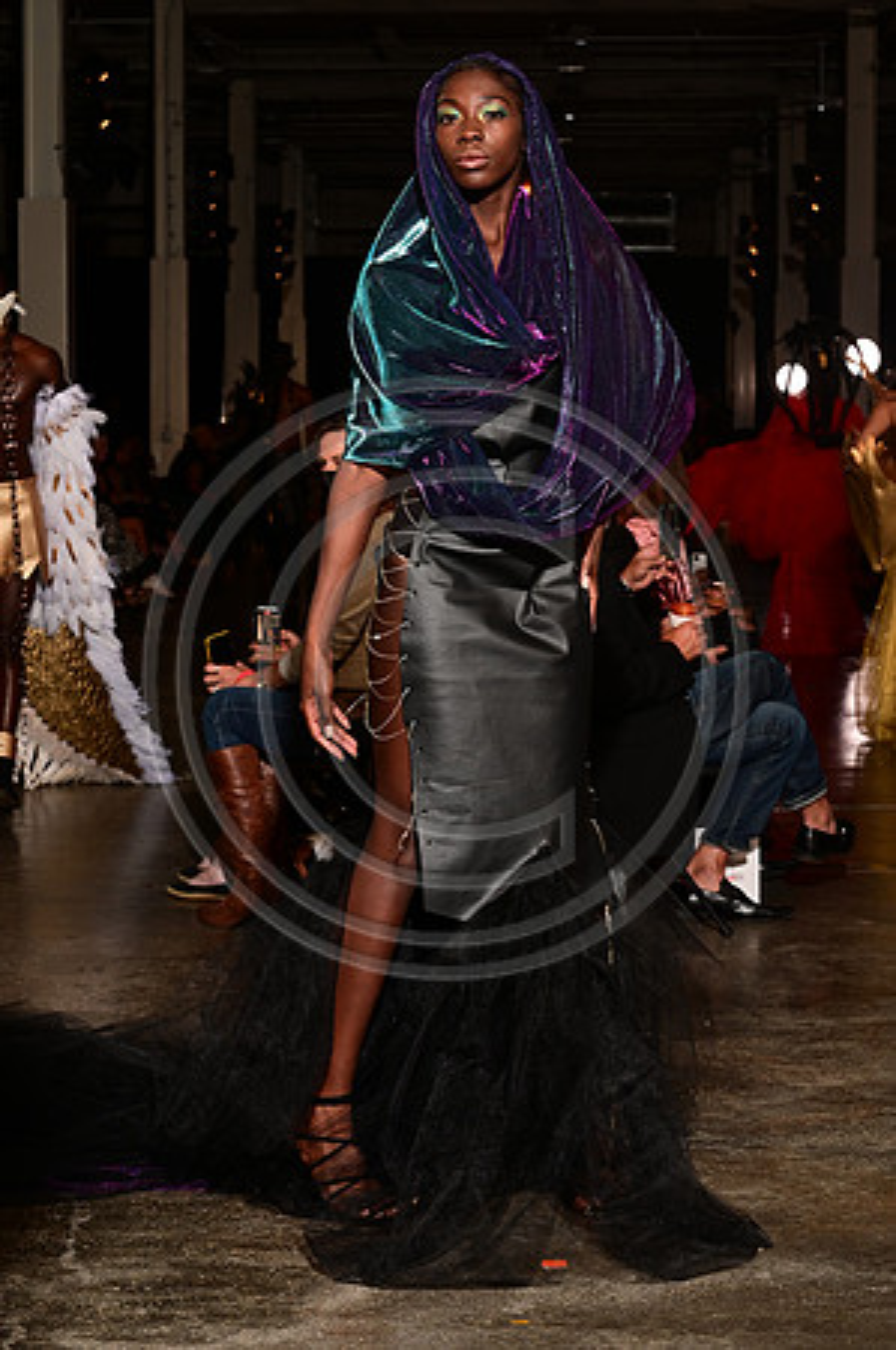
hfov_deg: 17.5
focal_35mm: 78
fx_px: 2919
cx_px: 448
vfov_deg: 26.0
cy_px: 675
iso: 1000
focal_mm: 78
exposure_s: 1/125
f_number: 9
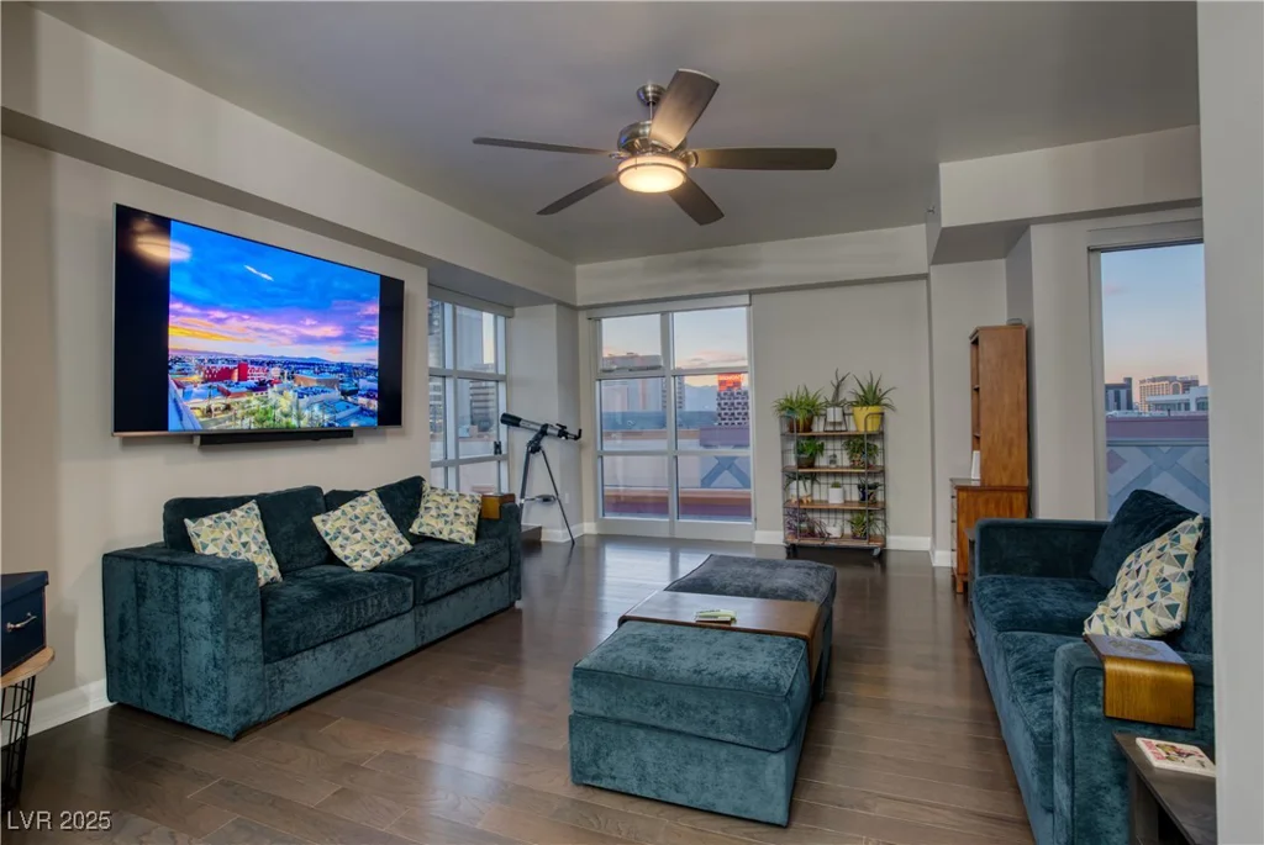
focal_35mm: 17
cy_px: 422
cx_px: 632
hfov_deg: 93.2
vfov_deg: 70.6
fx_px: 597
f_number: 7.1
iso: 400
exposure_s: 1/4
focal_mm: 17
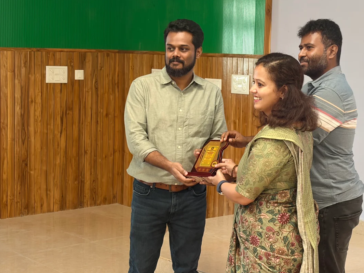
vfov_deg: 19.6
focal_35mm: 75
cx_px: 228
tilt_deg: -4.9
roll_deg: -0.9
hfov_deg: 25.9
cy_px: 121
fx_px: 789
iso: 100
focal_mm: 5.96
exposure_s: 1/50
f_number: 1.6
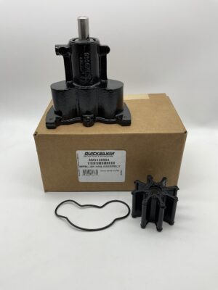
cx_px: 109
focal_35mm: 29
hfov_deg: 48.2
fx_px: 244
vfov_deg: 61.7
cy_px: 145
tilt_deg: -32.7
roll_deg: +0.9
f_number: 1.8
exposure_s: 1/599
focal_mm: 3
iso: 16
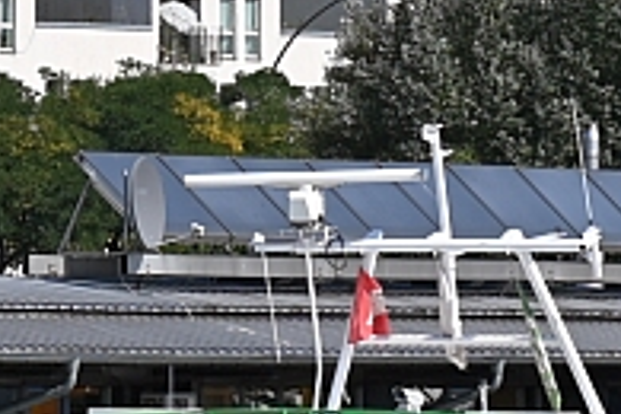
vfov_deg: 2.2
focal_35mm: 630
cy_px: 412
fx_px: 10867
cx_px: 1057
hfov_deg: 3.3
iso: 100
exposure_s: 1/400
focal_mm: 120
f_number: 7.1
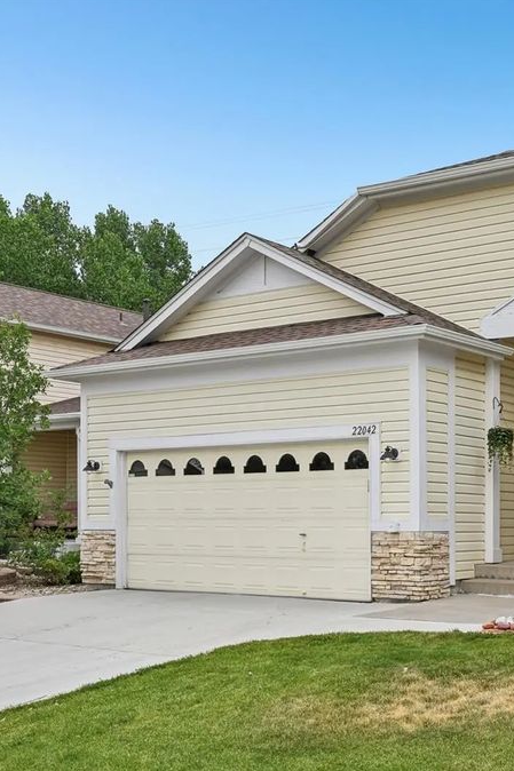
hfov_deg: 29.7
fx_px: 895
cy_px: 384
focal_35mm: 42
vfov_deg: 46.6
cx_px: 527
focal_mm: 27.5
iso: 64
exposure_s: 1/100
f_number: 10
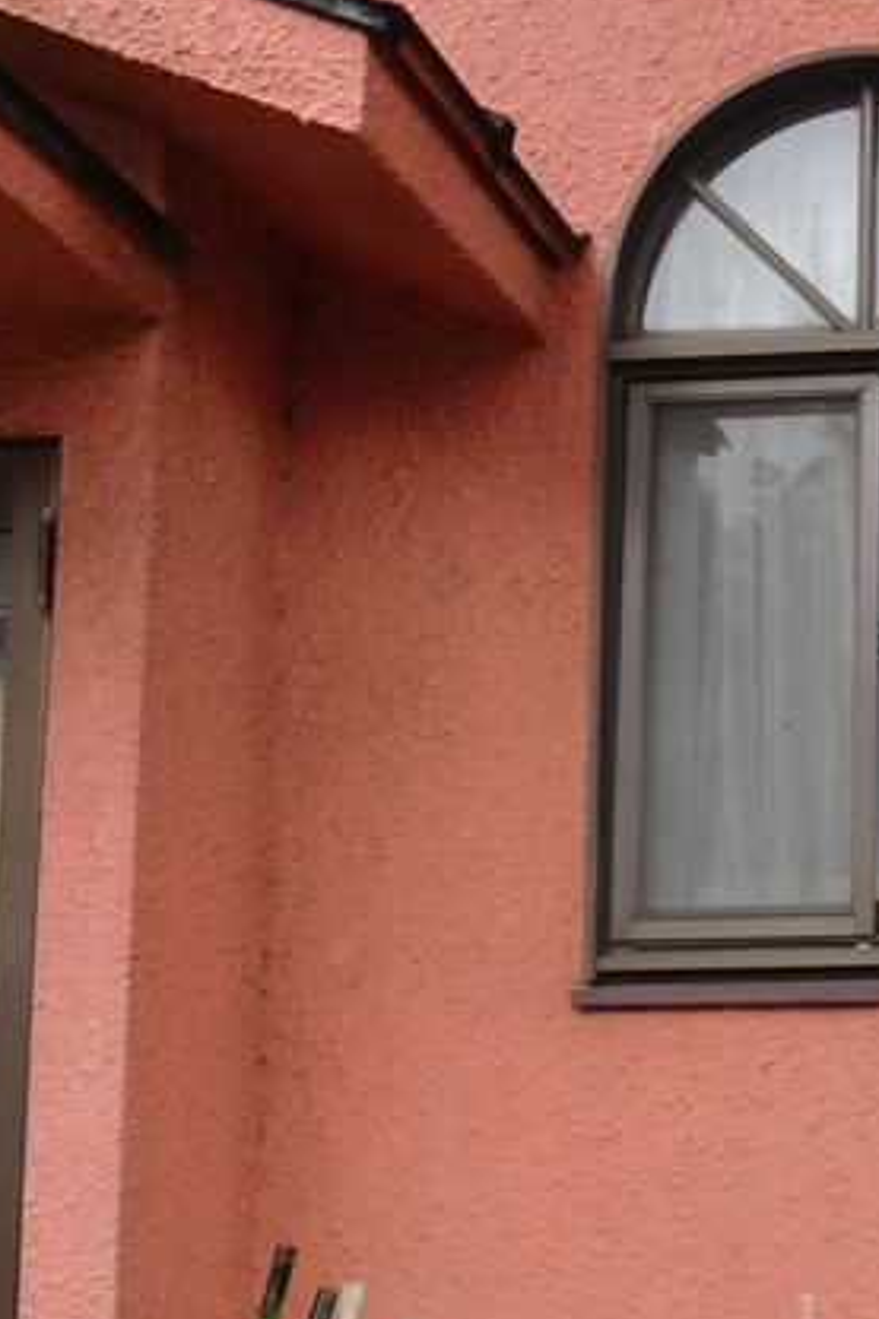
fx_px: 2639
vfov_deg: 27.9
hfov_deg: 17.9
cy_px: 888
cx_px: 1085
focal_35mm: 72
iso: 125
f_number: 3.5
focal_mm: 4.1
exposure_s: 1/250
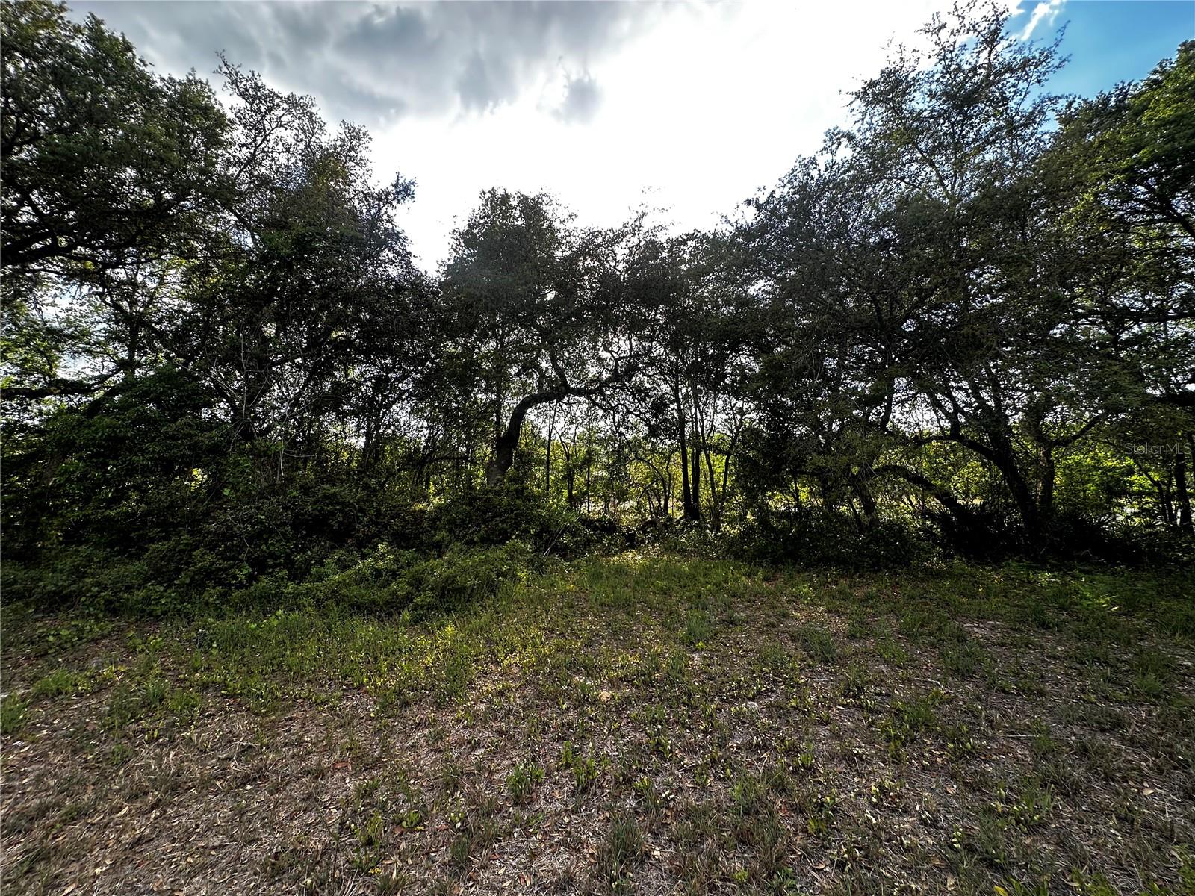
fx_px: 483
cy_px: 448
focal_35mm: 14
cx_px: 598
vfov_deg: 85.7
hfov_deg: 102.1
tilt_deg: +4.7
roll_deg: -0.2
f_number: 2.2
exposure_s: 1/232
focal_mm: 2.22
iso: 40
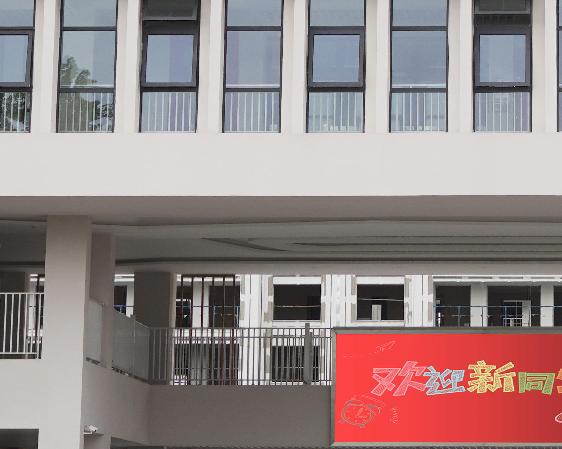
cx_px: 501
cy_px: -157
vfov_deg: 8.8
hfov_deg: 11.1
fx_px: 2877
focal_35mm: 173
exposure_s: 1/250
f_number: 5
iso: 100
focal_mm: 30
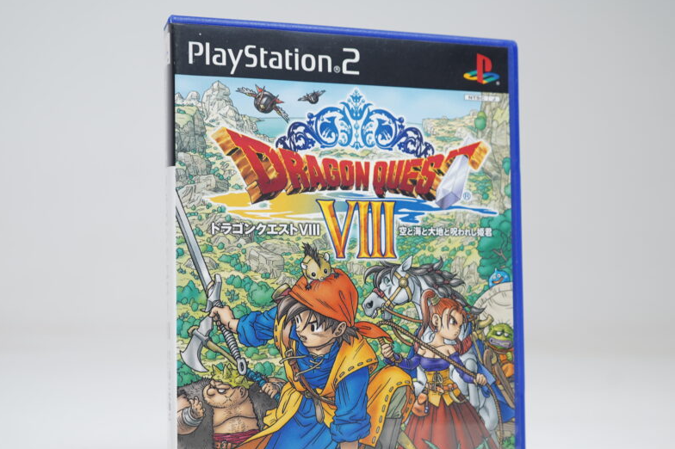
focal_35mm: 49
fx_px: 918
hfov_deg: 40.3
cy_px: 279
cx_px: 360
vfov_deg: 27.4
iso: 64
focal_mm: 32
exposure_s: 1/5
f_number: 5
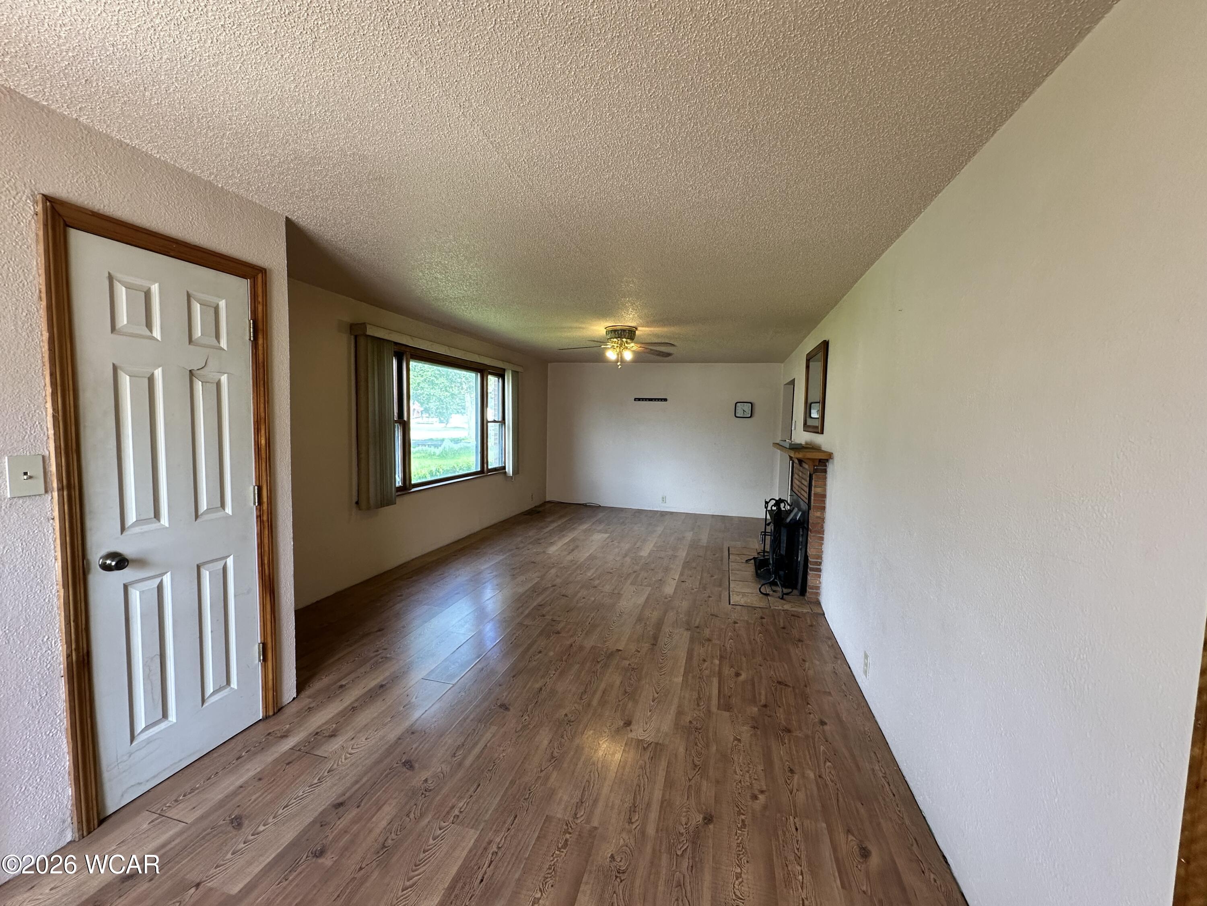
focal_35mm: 14
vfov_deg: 85.7
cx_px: 604
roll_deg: -1.6
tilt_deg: -3.9
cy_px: 453
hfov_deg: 102.1
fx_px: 488
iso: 125
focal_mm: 2.22
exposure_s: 1/120
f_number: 2.2
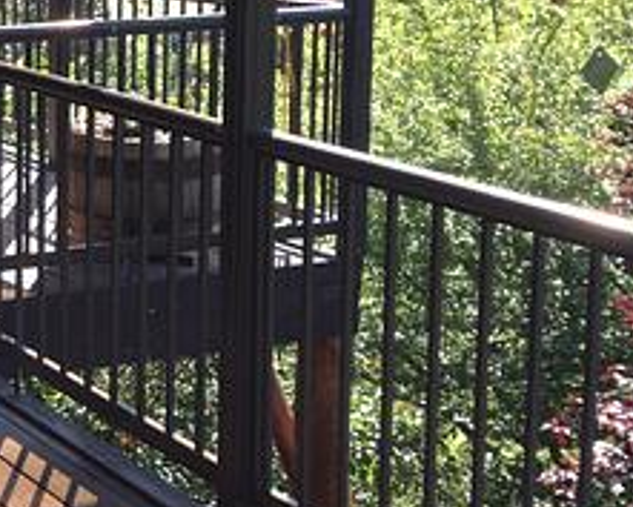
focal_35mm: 96
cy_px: 62
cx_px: -183
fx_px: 1799
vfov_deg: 15.9
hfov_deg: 18.6
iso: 64
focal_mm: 4.28
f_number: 2.4
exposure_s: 1/274
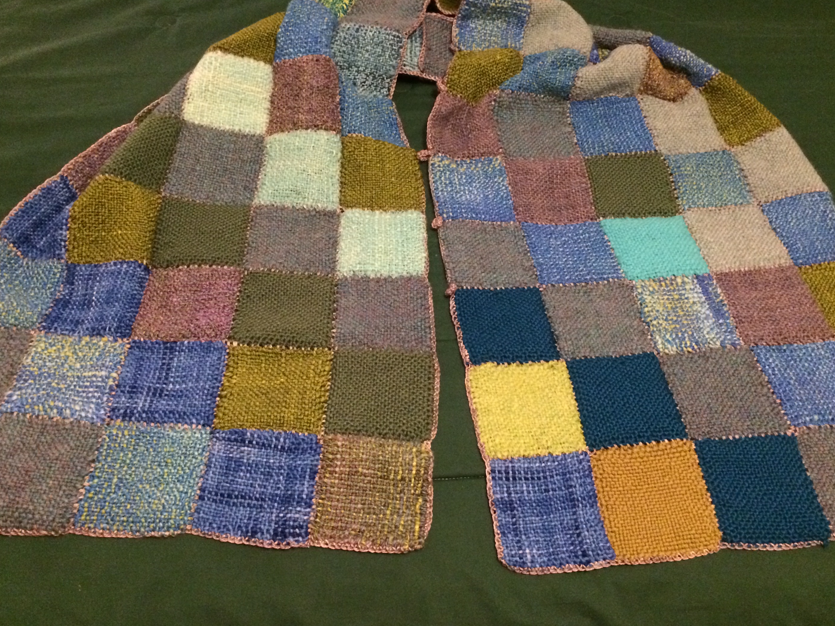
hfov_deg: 54.0
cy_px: 279
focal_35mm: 34
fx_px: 820
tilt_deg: -53.9
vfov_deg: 41.7
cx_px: 414
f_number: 2.2
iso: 320
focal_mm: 4.15
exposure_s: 1/15
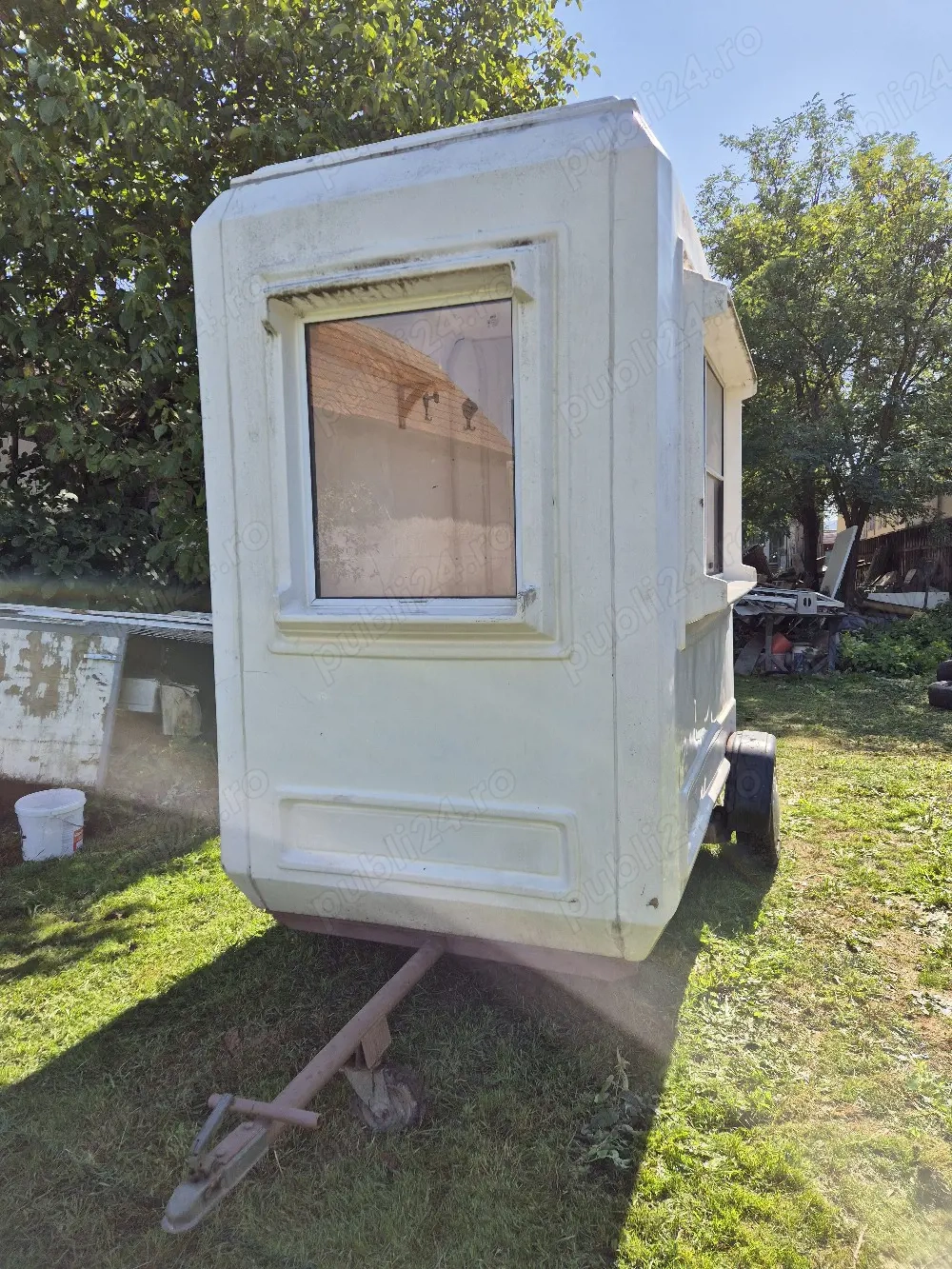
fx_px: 843
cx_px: 476
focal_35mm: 23
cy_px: 634
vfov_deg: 73.9
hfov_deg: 58.9
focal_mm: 5.4
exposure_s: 1/1667
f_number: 1.8
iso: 25
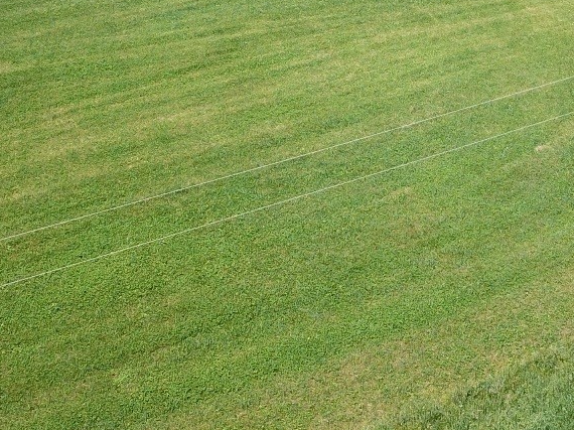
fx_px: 1210
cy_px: -165
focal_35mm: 73
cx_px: 510
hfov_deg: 25.9
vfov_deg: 18.4
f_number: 2.2
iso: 100
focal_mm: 4.73
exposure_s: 1/930
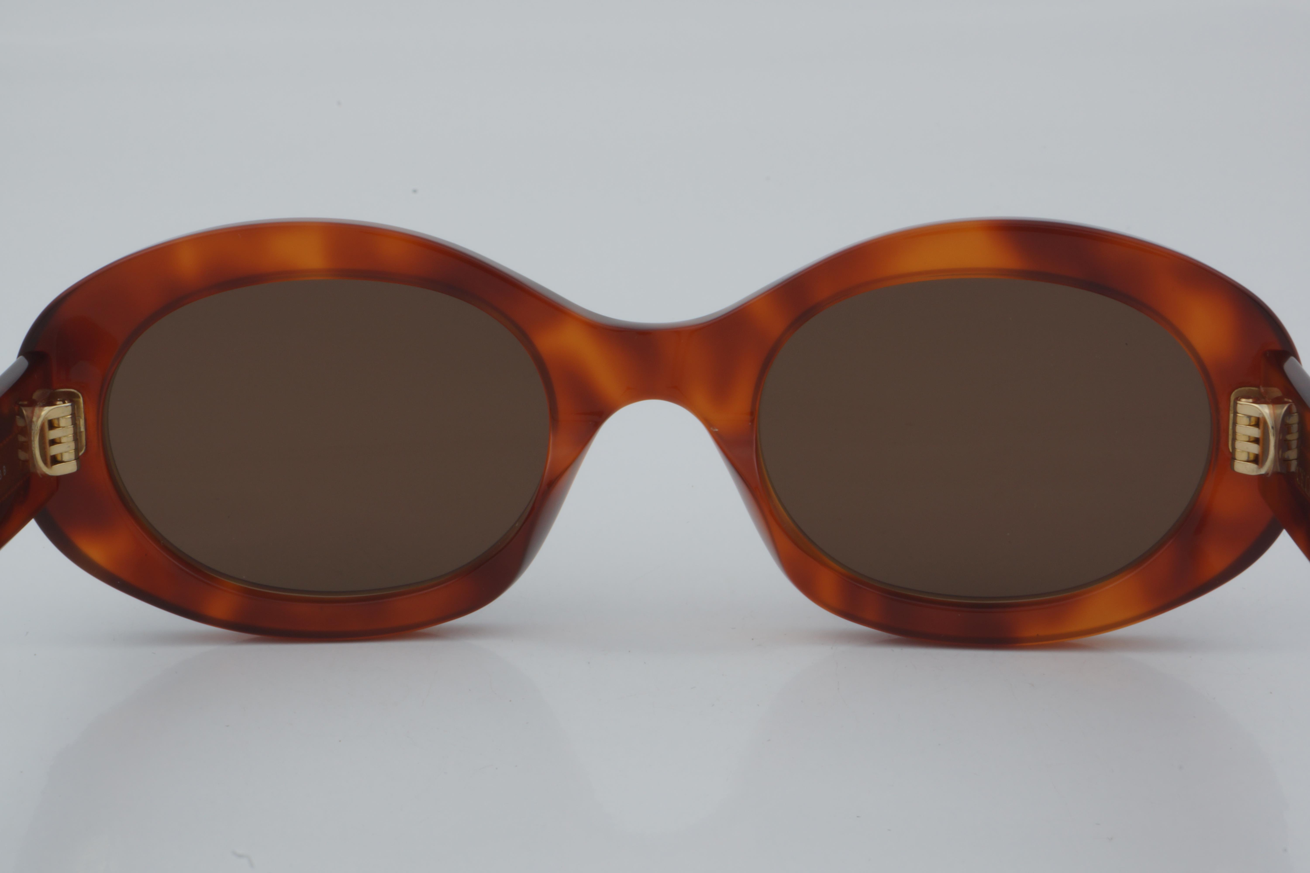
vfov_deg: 16.6
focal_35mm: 82
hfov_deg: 24.6
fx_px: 3002
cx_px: 655
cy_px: 436
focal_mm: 55
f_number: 32
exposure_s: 1/4
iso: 100
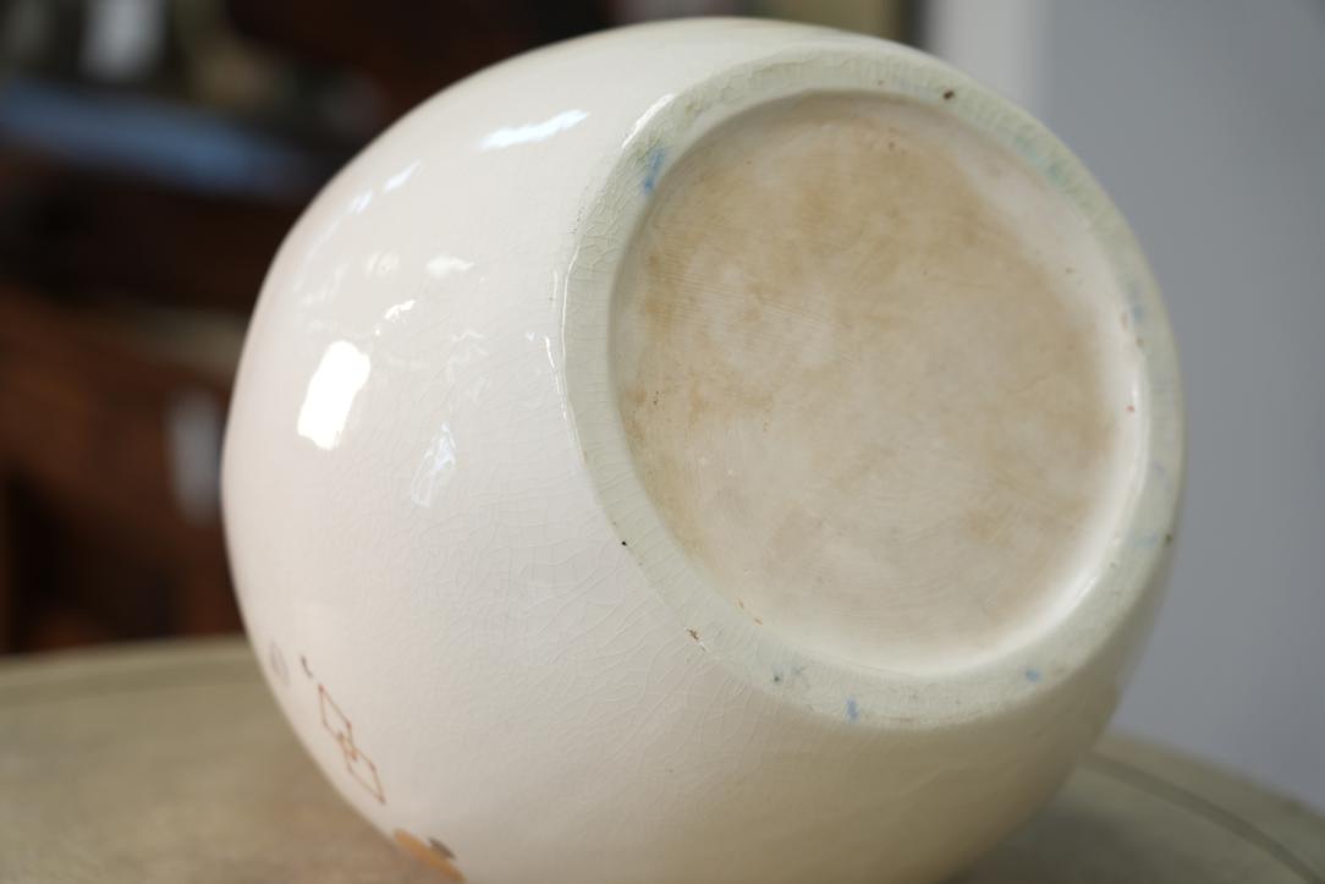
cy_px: 442
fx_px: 3386
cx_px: 662
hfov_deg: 22.1
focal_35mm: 92
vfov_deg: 14.9
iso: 500
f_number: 4
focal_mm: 92
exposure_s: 1/100
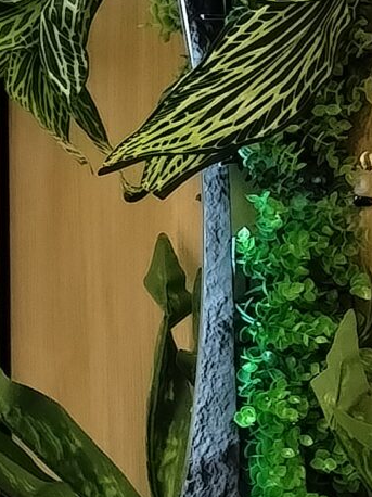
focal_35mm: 151
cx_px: -318
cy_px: 248
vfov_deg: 13.1
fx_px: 2166
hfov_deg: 9.3
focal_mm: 4.05
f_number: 1.8
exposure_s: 1/100
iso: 1691
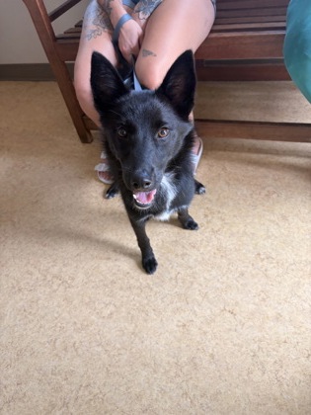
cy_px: 208
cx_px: 156
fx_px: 311
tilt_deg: -45.7
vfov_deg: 67.3
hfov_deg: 53.1
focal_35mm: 26
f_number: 1.6
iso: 64
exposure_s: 1/122
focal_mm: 5.96
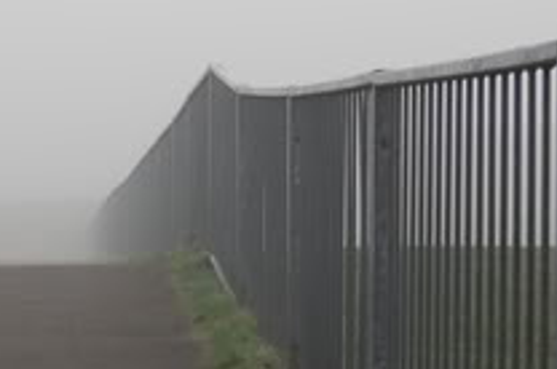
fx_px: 2317
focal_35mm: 150
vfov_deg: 9.1
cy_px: 257
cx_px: -86
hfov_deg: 13.4
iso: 200
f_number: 6.3
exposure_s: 1/160
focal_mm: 26
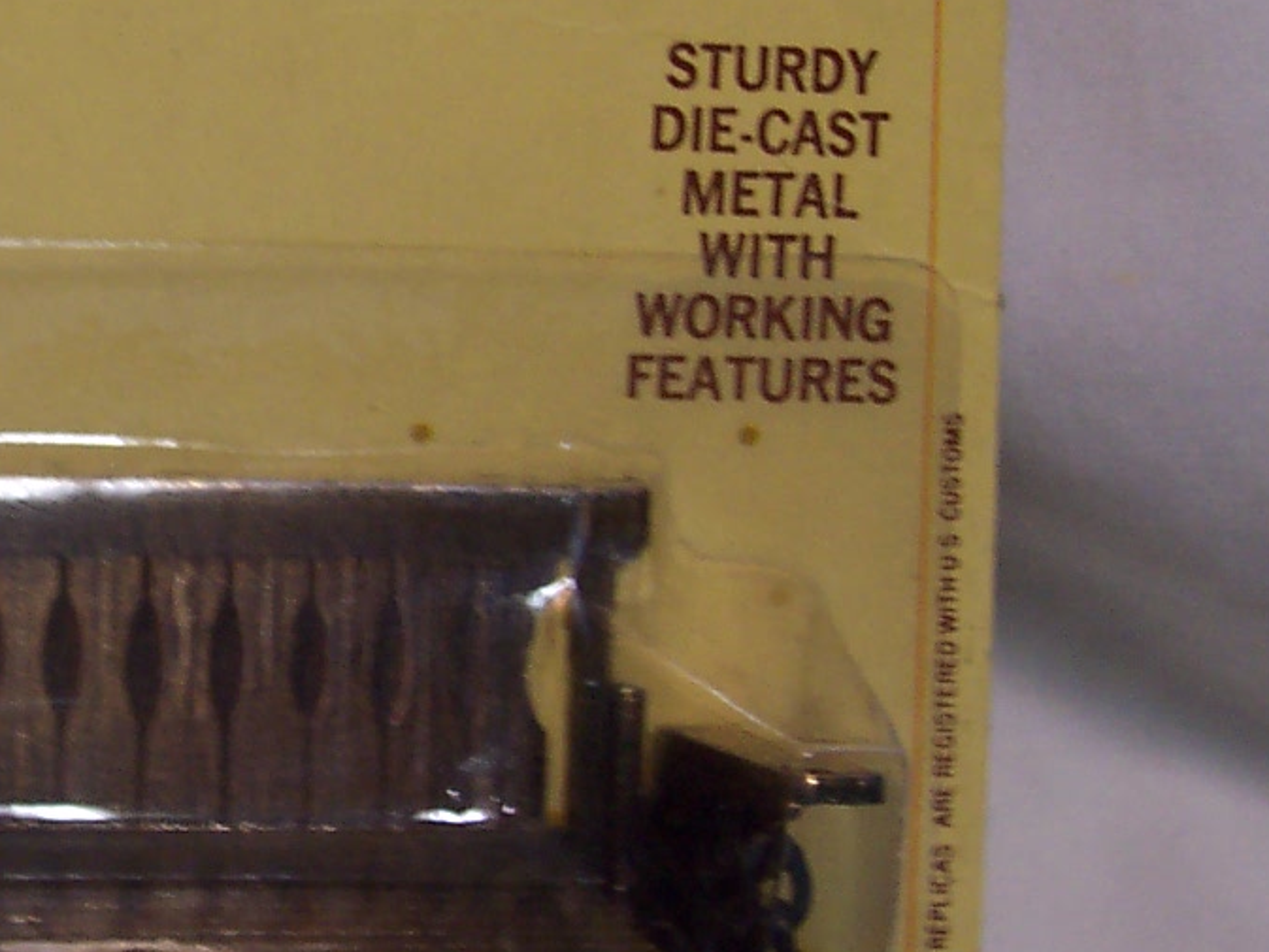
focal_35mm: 91
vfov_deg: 16.2
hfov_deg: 20.9
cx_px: 21
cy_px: 468
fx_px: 3337
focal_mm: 5.6
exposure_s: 1/45
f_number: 2.8
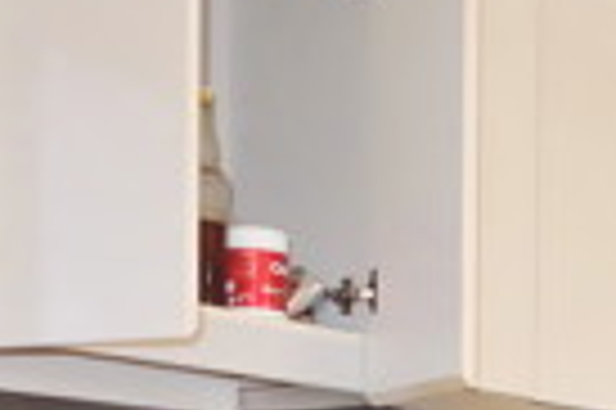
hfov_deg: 16.7
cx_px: 1057
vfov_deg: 12.4
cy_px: 622
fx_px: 1795
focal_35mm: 105
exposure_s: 1/30
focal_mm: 16
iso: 3200
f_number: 4
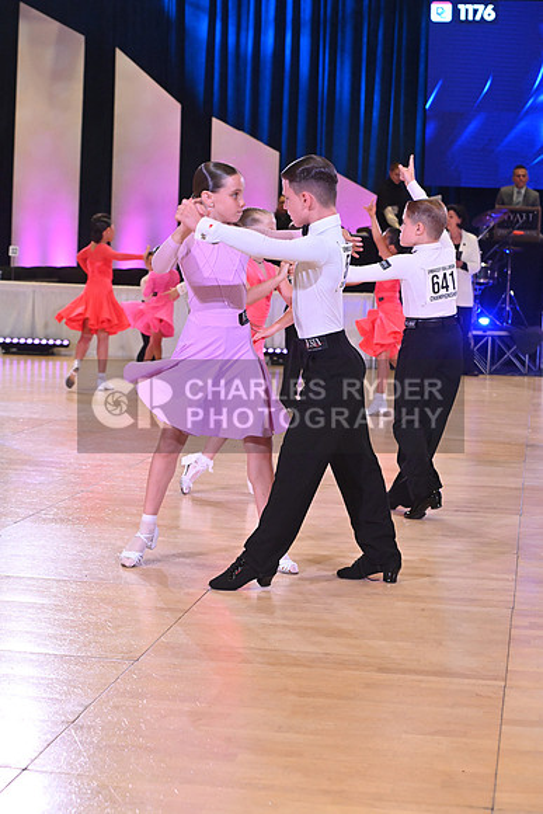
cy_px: 407
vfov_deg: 28.8
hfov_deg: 19.5
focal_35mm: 70
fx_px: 1583
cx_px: 272
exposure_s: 1/400
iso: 4000
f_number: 7.1
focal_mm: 70
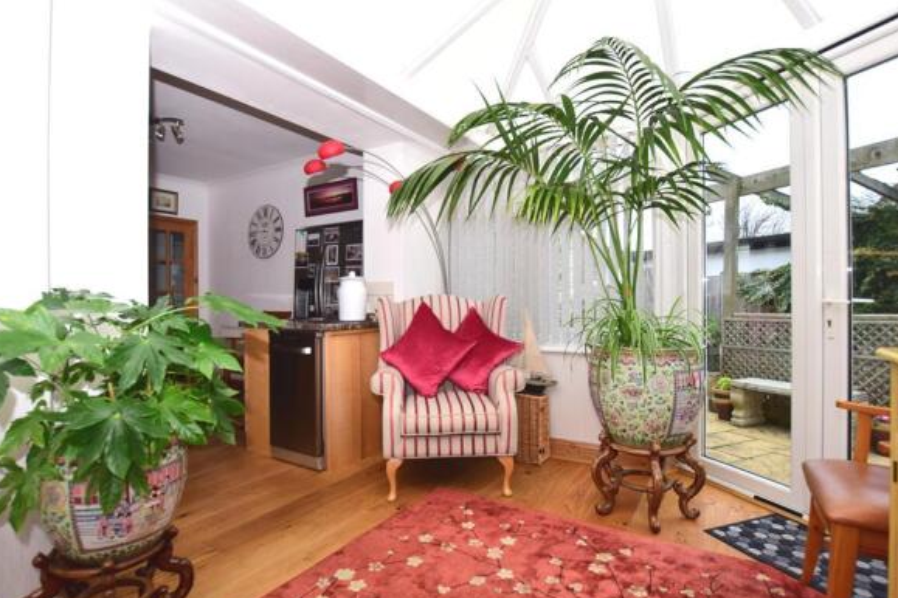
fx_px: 424
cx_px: 450
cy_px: 312
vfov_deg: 70.4
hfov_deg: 93.3
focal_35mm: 17
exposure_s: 1/80
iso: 400
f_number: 5.6
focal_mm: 10
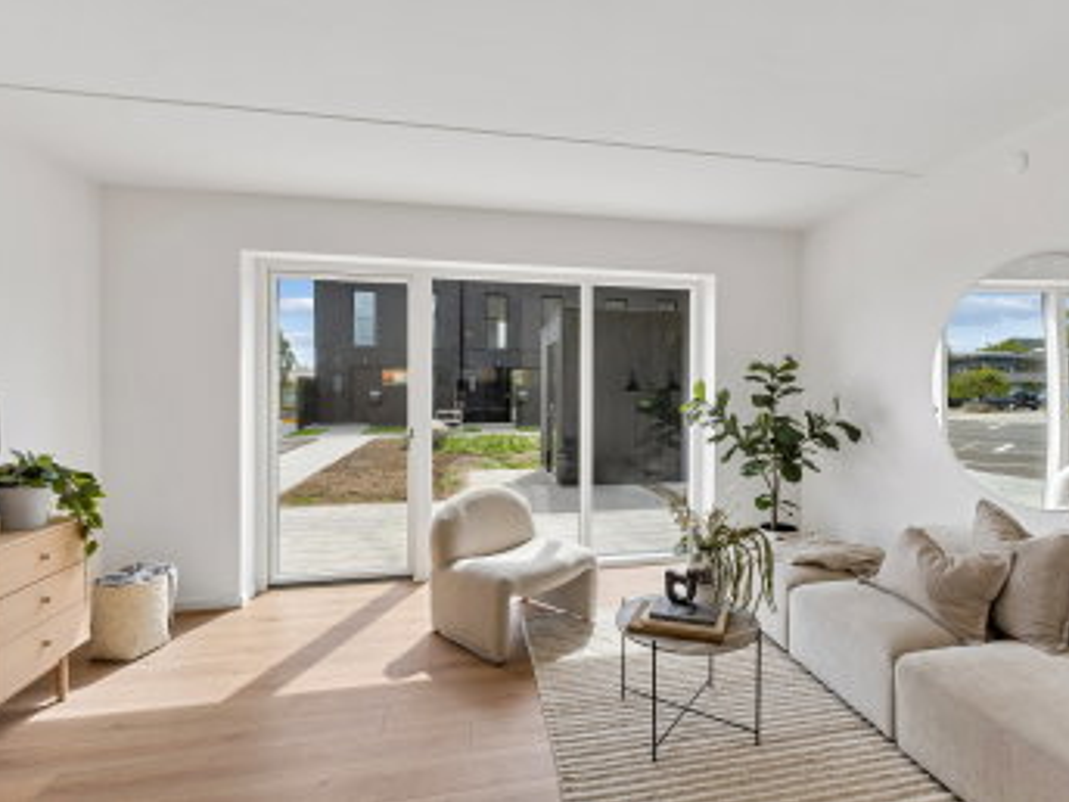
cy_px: 390
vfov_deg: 67.9
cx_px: 606
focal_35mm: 19
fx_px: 595
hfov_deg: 83.4
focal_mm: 11.5
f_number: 8
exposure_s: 1/125
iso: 200
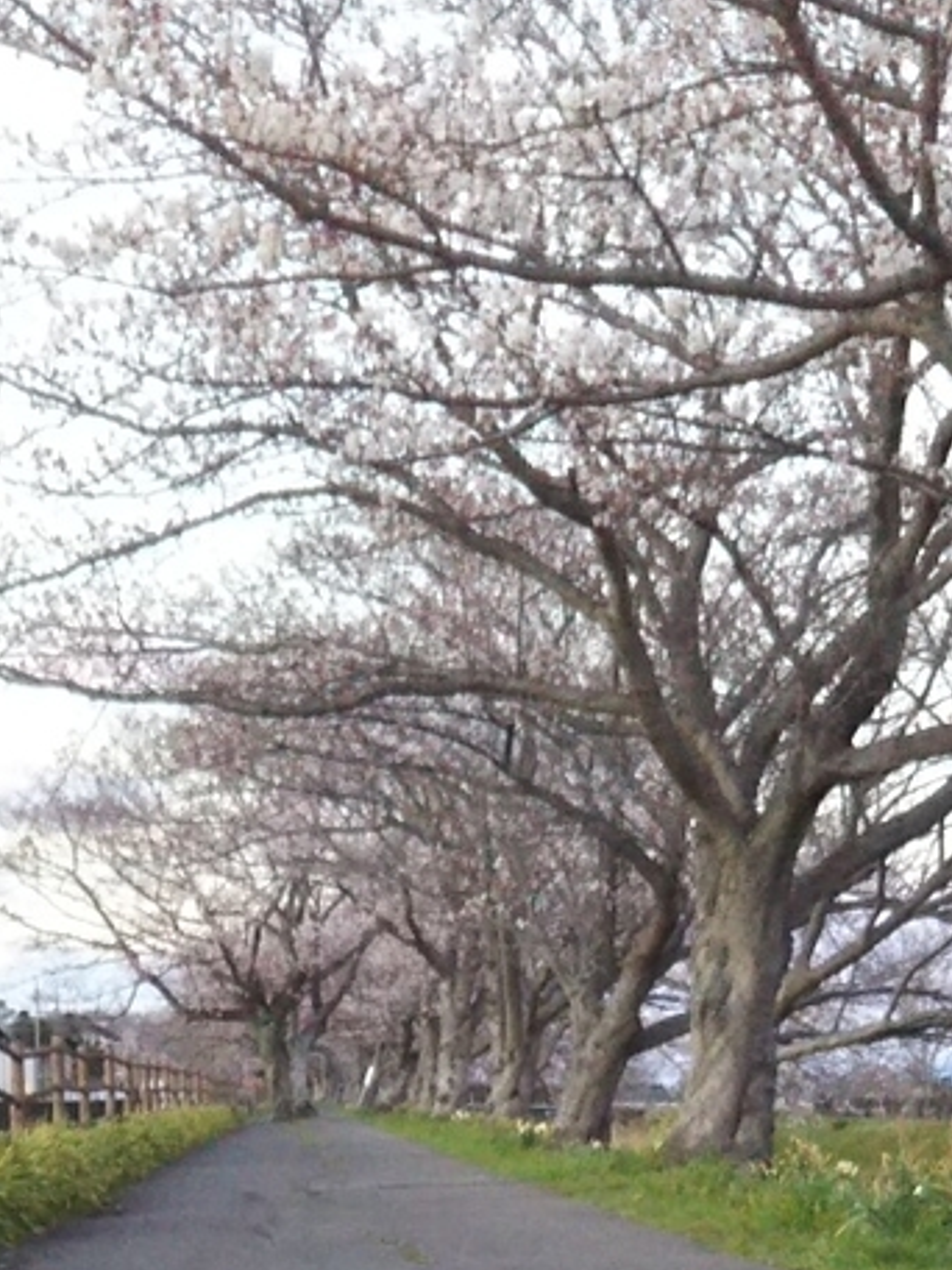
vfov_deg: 22.2
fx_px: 2897
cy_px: 1640
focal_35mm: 79
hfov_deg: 18.7
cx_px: 423
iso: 250
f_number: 2.2
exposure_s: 1/120
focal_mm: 4
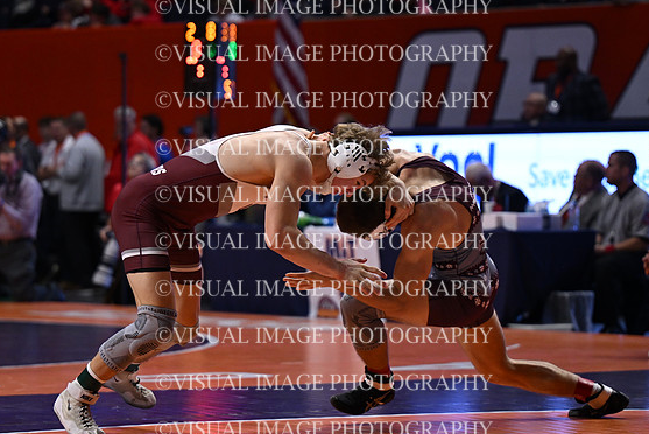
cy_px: 218
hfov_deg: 11.5
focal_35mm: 179
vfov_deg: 7.7
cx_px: 324
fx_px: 3229
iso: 1250
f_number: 2.8
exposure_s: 1/1000
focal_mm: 115
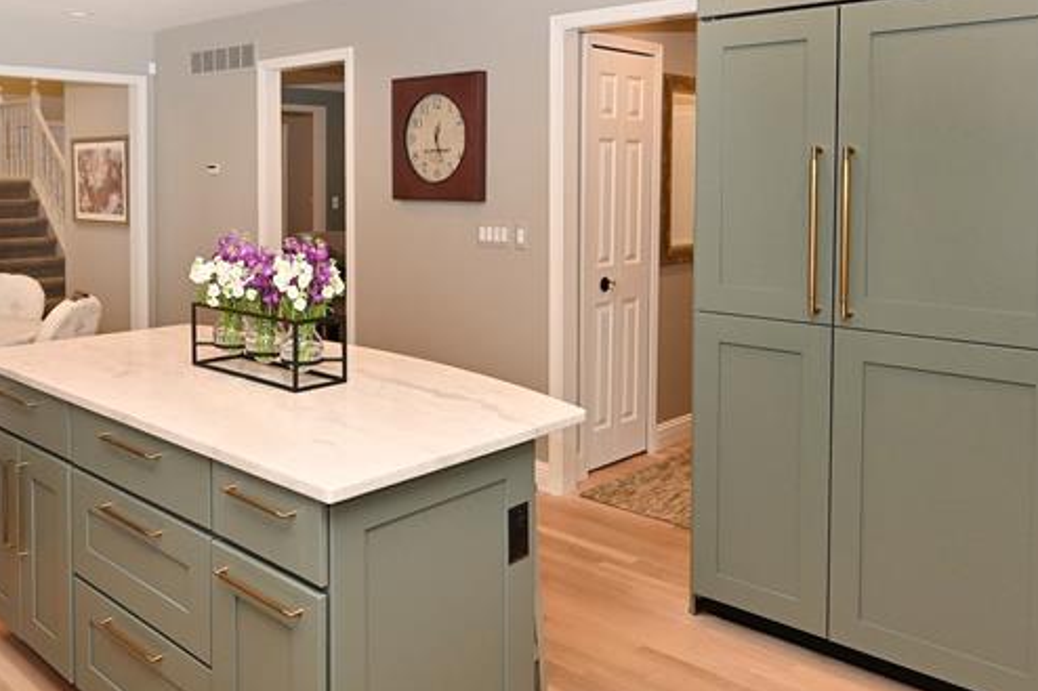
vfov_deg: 44.9
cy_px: 338
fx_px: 836
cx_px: 431
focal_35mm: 29
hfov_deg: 63.3
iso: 800
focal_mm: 14
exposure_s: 1/60
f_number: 10
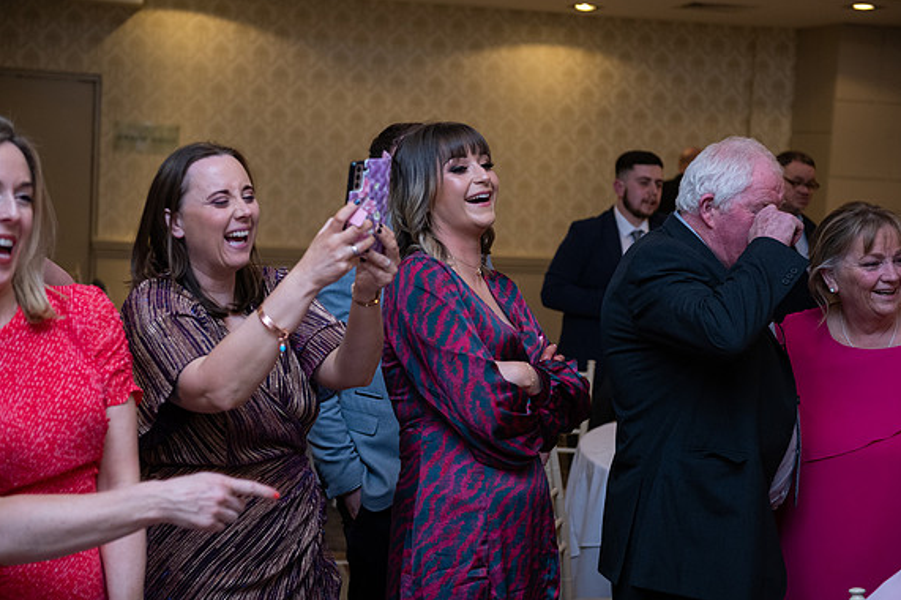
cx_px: 454
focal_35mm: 61
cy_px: 299
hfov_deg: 32.9
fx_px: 1526
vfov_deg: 22.2
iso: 1000
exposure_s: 1/160
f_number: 3.5
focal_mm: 60
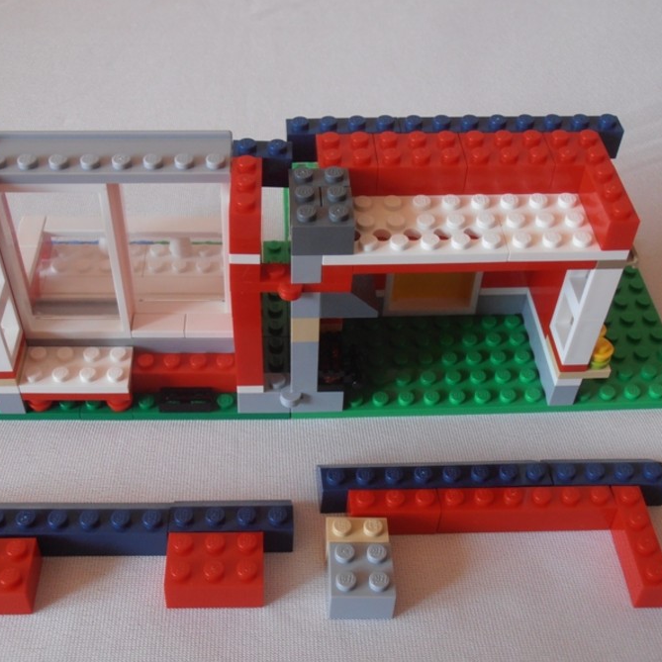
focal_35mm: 44
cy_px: 331
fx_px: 952
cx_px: 307
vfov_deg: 38.3
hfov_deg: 38.3
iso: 125
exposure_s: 1/40
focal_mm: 6.61
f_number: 3.9
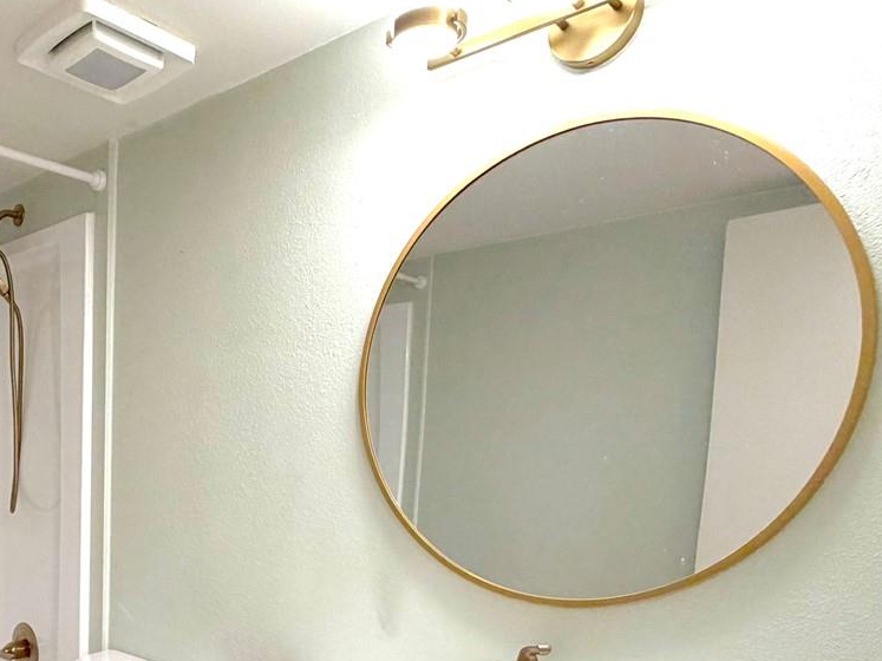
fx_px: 764
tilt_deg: -5.8
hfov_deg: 56.4
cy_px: 526
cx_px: 201
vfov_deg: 44.6
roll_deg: -1.2
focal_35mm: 30
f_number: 2.2
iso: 200
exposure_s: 1/60
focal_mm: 2.22
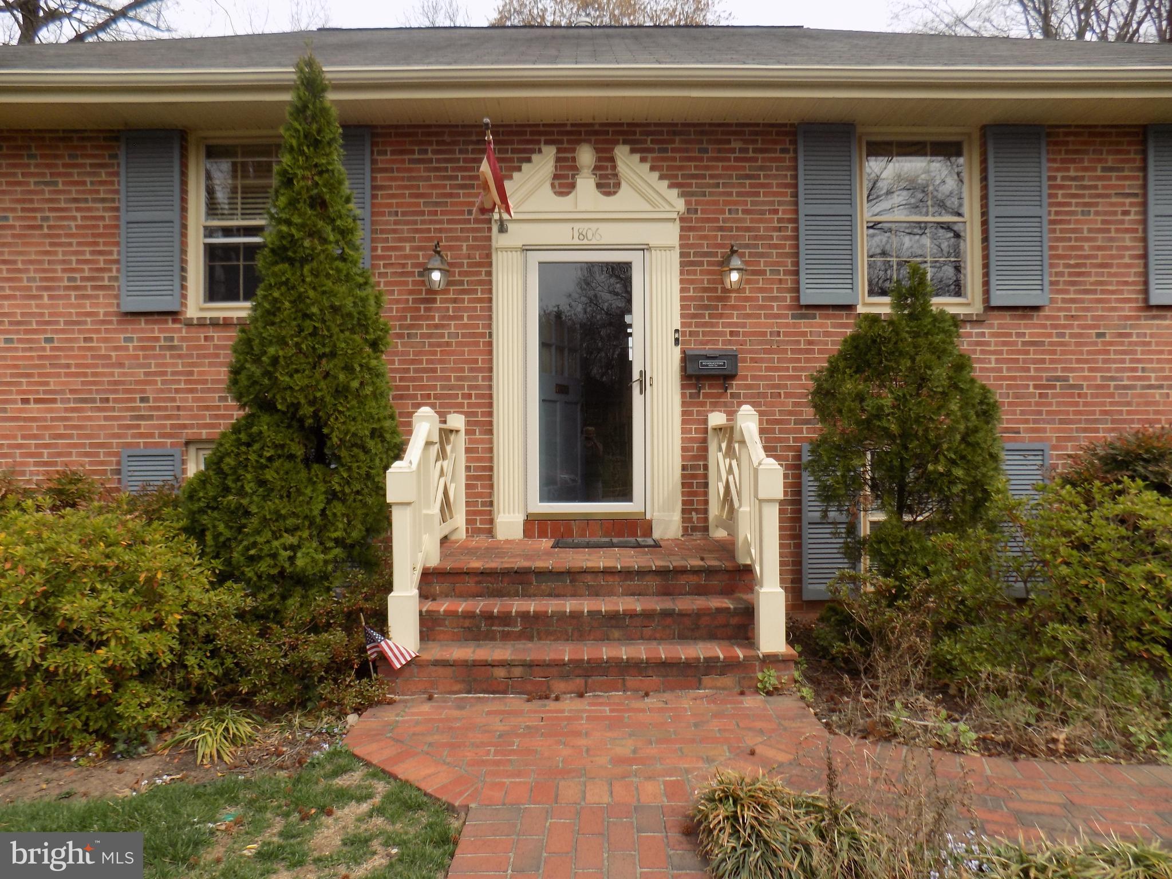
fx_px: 779
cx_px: 586
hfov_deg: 73.9
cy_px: 440
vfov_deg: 58.9
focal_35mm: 23
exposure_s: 1/640
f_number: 3.1
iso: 80
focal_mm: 4
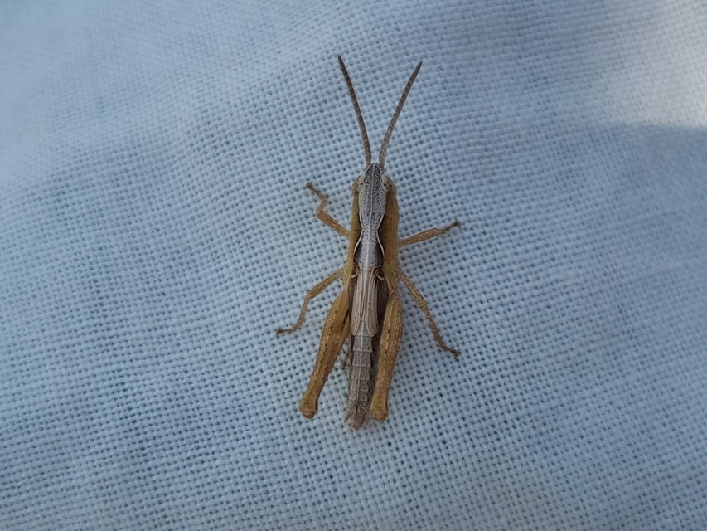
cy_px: 266
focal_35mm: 26
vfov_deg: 53.1
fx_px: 531
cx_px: 354
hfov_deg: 67.3
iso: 50
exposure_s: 1/1250
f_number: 1.8
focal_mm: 5.4
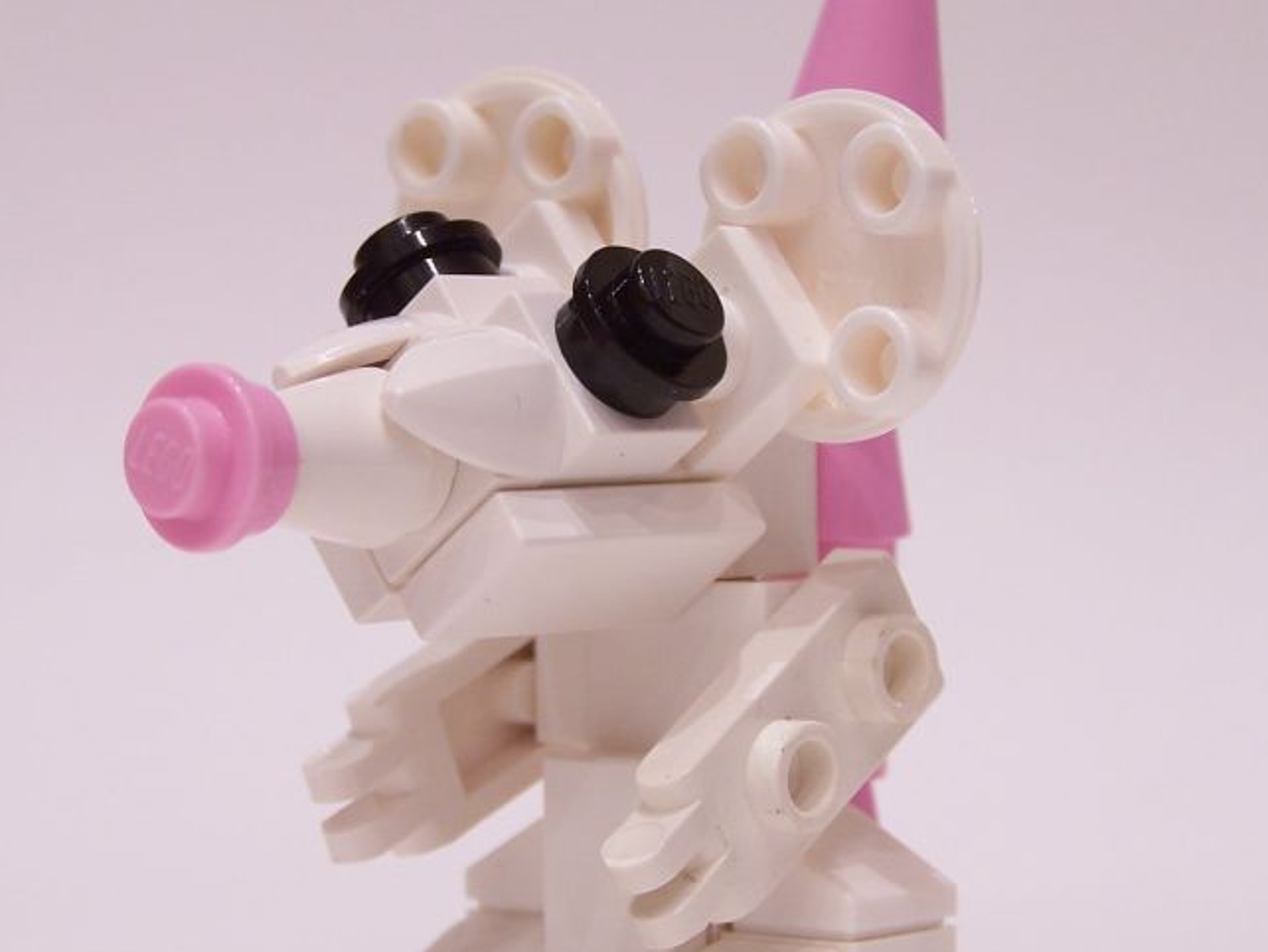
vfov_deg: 13.5
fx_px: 4031
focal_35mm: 110
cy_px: 504
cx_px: 594
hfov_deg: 17.9
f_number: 3.2
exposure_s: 1/3
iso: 80
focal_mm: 11.5
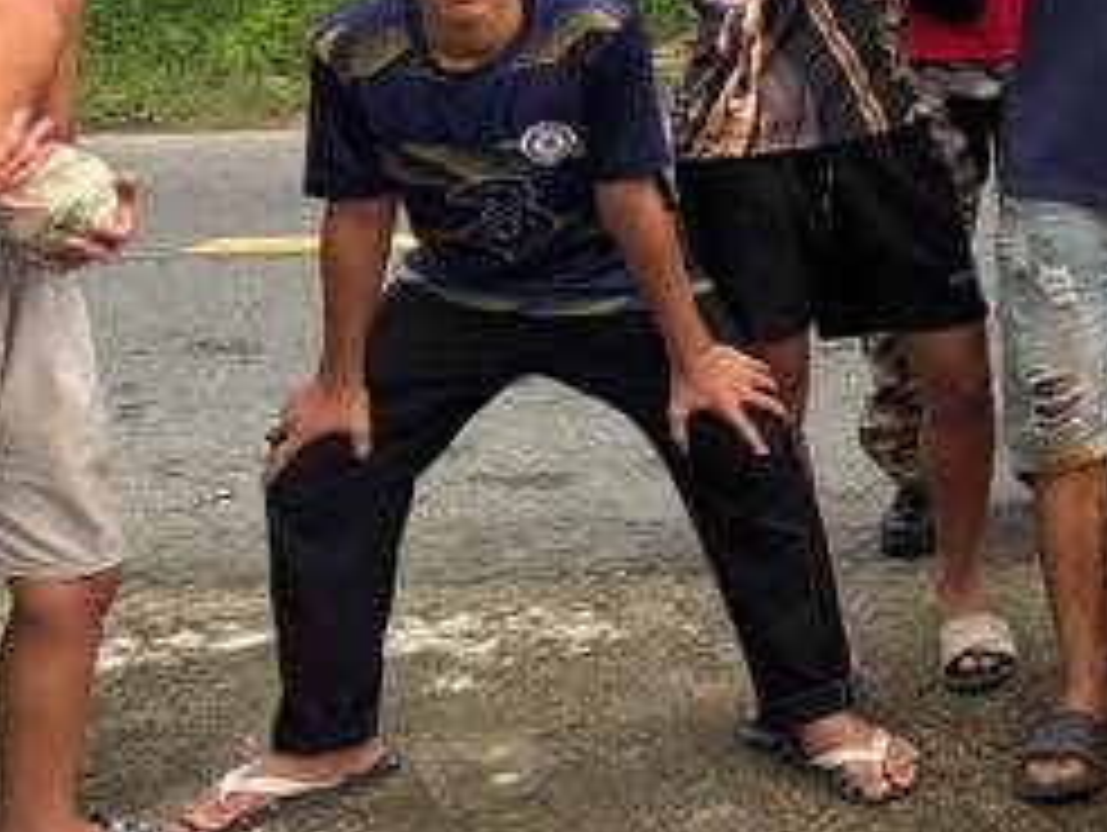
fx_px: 2433
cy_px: -67
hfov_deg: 21.9
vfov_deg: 18.7
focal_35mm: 76
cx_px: 1598
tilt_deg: -4.2
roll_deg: +0.7
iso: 200
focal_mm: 5.96
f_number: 1.6
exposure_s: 1/60
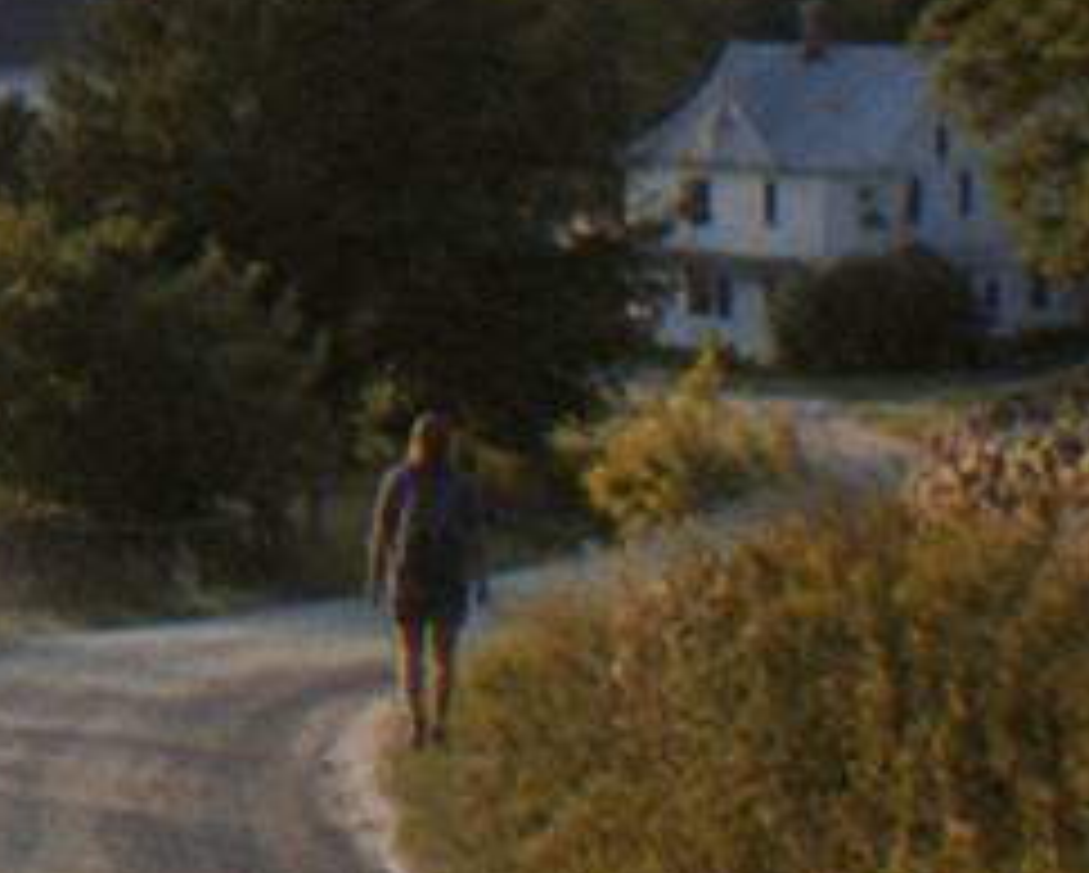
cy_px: 459
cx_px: -688
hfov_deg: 9.8
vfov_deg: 8.1
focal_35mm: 190
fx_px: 6129
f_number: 3.5
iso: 3200
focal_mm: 49
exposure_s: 1/100
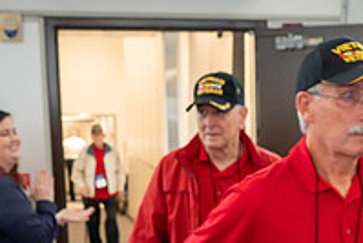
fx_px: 837
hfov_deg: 24.1
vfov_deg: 16.2
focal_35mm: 83
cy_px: 239
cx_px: 288
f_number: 5
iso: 3600
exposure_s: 1/100
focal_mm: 28.5
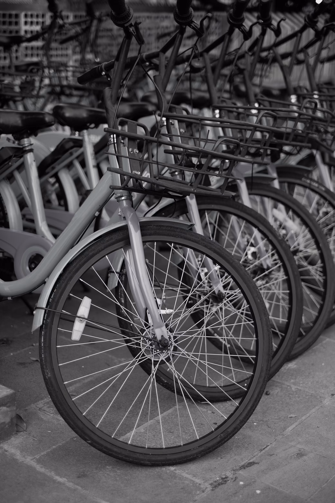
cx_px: 168
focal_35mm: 53
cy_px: 252
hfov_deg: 25.5
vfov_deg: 37.5
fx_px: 740
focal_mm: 35
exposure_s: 1/500
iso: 250
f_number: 1.4
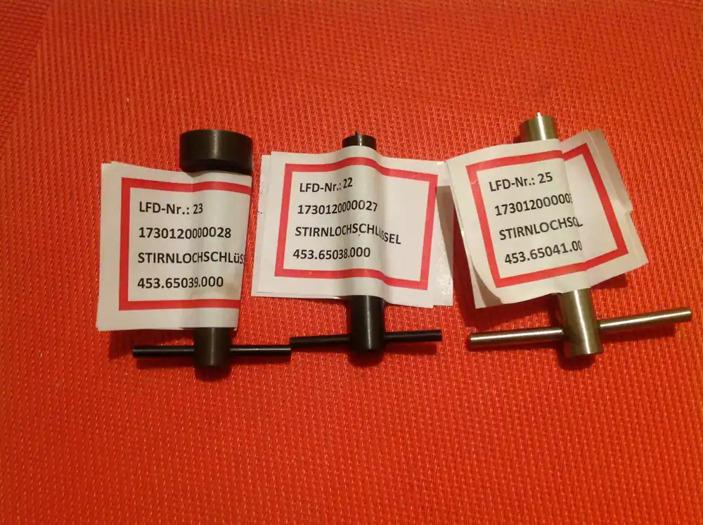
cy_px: 262
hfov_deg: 52.7
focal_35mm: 35
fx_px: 709
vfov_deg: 40.6
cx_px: 352
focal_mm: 4.28
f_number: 2.4
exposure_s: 1/15
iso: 200
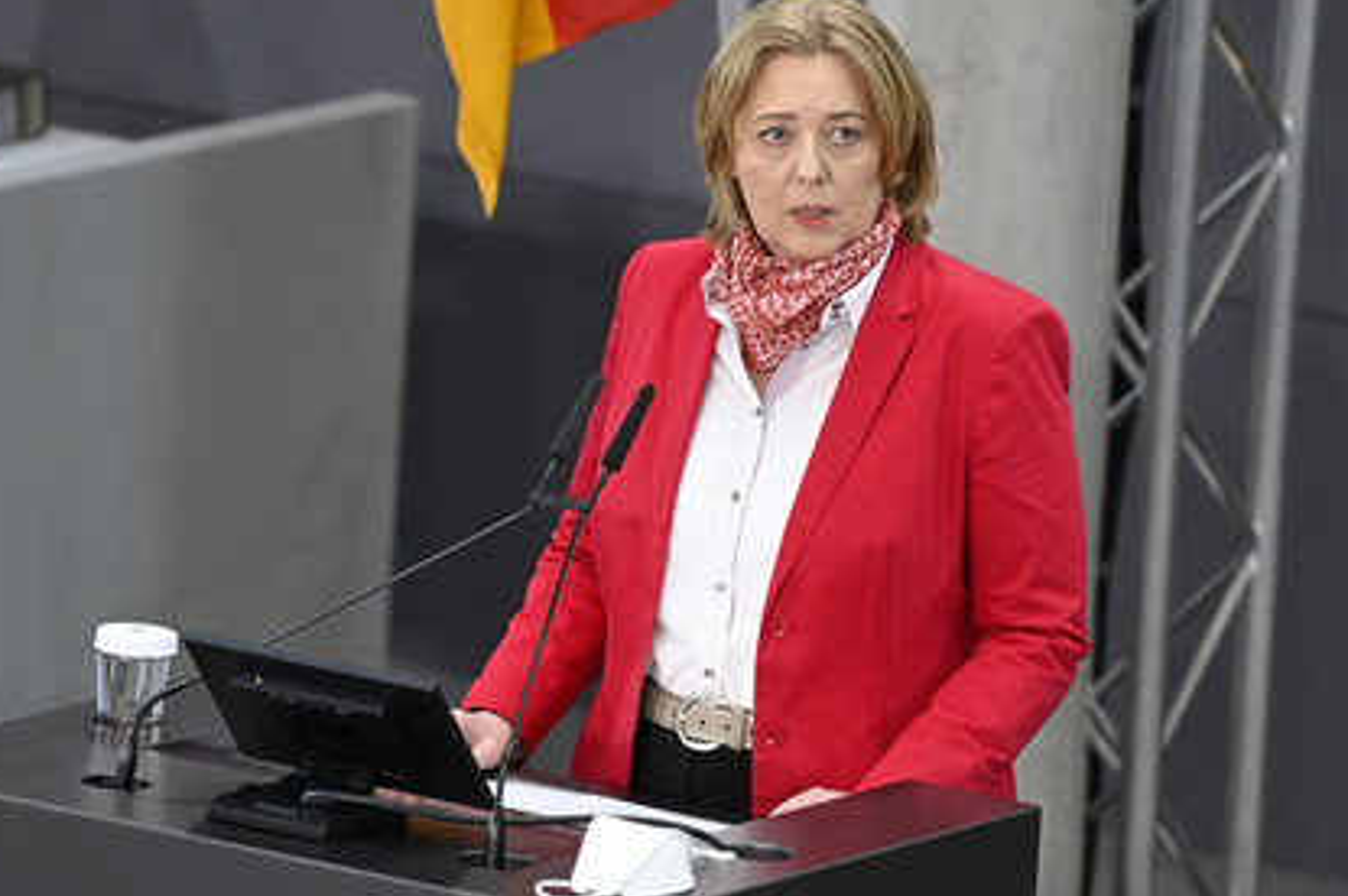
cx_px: 658
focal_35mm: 413
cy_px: 451
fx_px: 15452
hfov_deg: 5.0
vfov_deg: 3.3
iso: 8000
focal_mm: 380
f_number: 5.6
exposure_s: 1/400
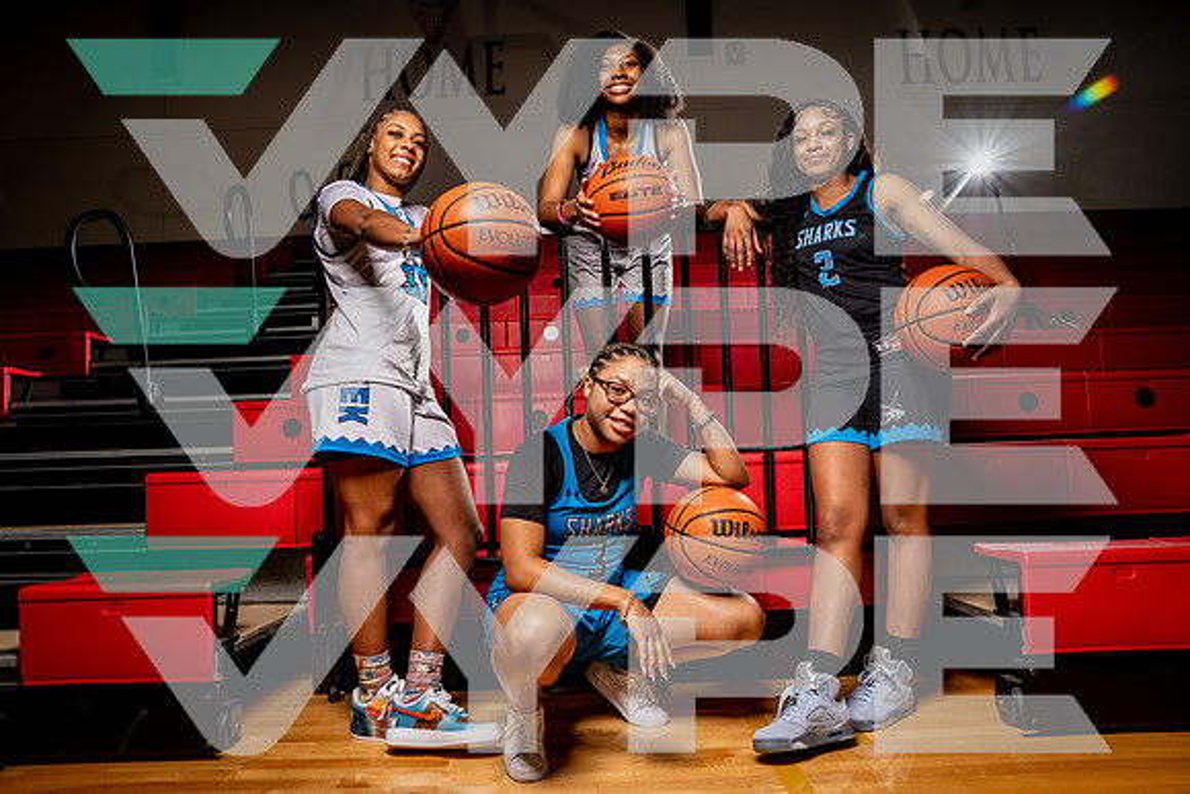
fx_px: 793
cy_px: 397
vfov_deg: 53.2
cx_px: 595
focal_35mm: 24
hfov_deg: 73.7
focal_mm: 24
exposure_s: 1/250
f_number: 7.1
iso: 100
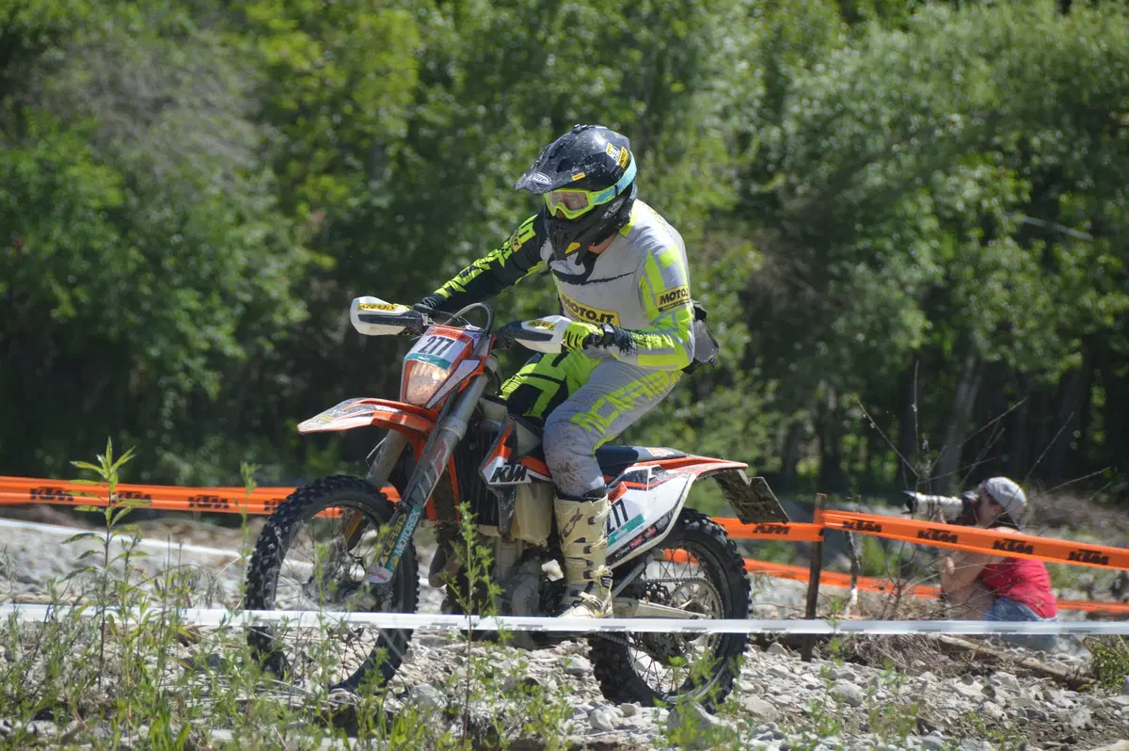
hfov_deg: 8.1
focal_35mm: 255
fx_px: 7990
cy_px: 376
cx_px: 564
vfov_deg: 5.4
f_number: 5.6
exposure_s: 1/1250
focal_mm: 170
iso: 400
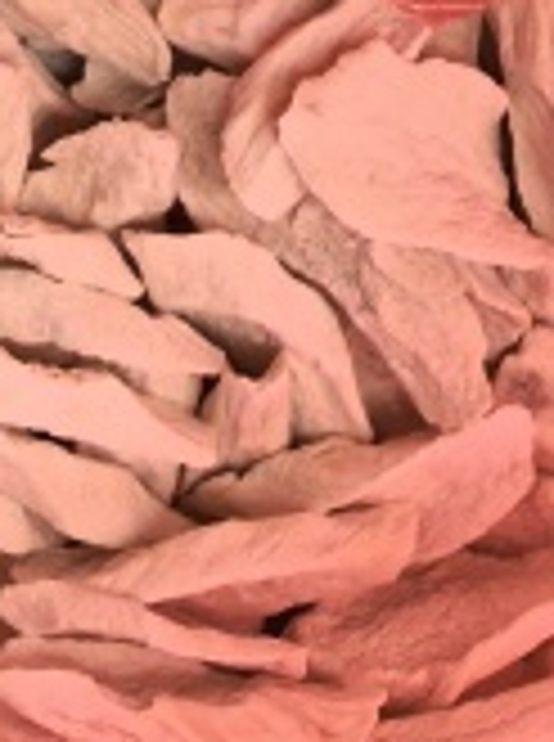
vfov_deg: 9.3
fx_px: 3749
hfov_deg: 8.4
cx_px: 662
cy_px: -1396
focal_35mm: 175
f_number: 2
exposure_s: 1/100
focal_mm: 6.98
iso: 160
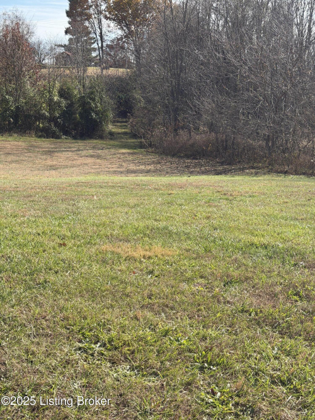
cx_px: 158
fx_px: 583
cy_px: 210
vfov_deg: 39.7
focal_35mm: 48
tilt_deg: -13.0
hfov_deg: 30.3
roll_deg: -1.1
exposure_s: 1/2865
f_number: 1.78
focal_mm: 6.76
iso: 80
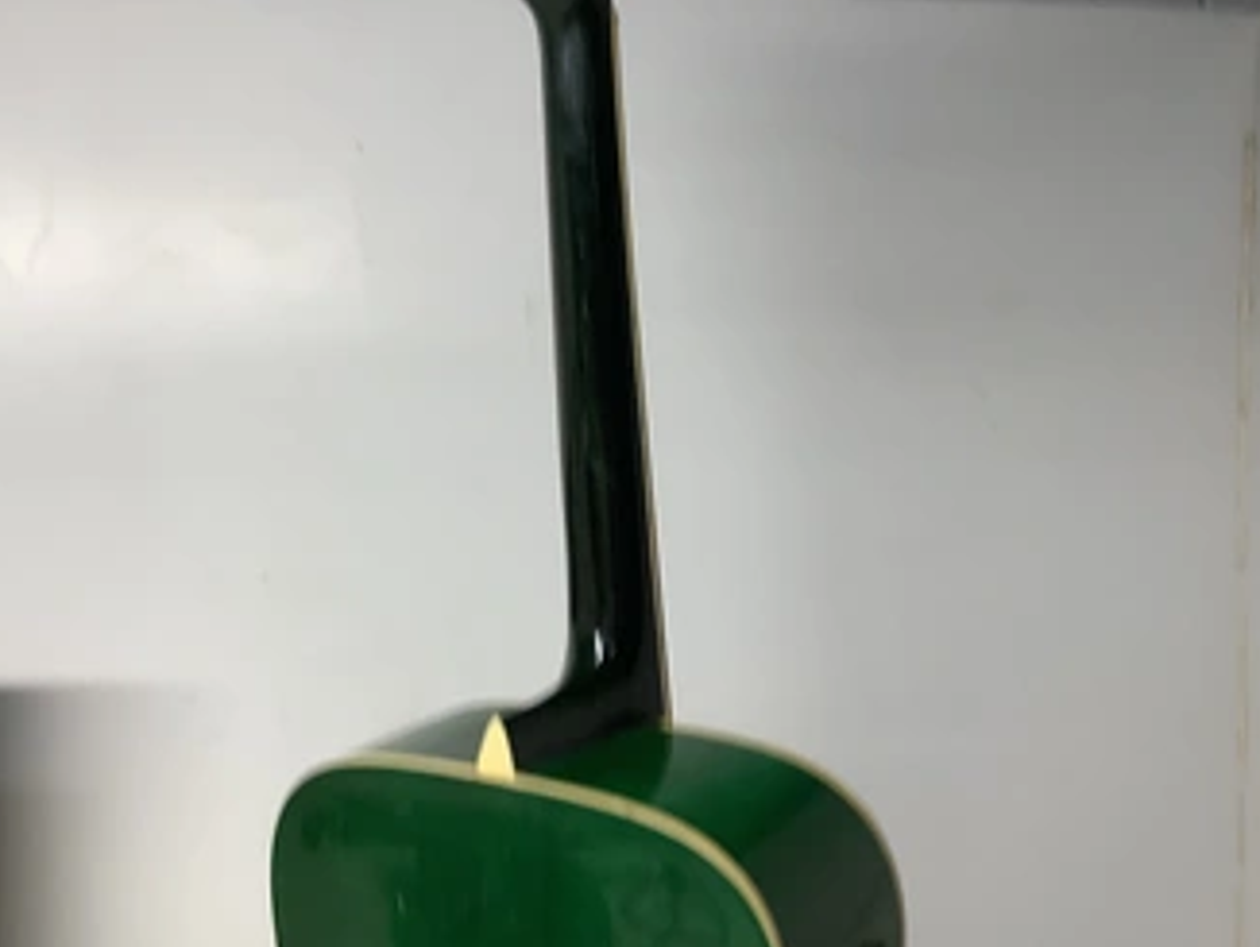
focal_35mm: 38
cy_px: 452
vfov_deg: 37.8
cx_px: 580
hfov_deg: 48.9
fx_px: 1384
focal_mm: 3.3
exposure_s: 1/120
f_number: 2.4
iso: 80
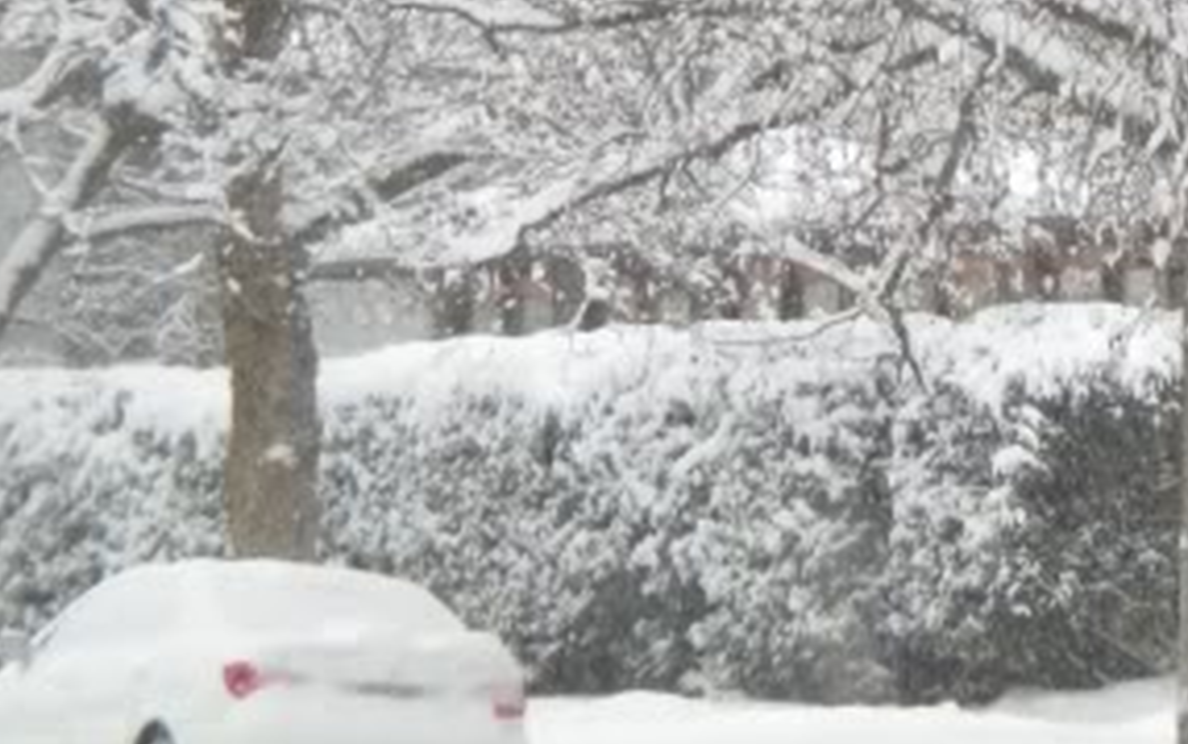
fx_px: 8745
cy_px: -75
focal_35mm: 270
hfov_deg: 7.7
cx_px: 1155
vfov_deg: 4.9
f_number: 5.9
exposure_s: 1/117
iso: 400
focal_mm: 18.9
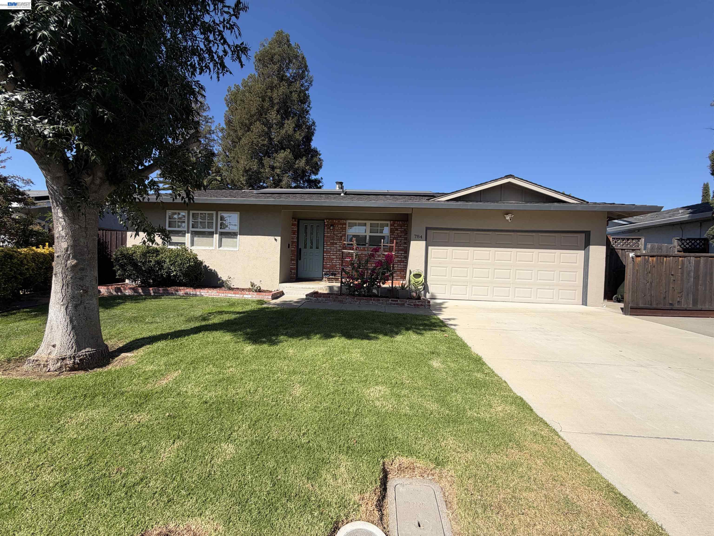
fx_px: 289
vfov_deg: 85.7
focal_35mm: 14
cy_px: 268
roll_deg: -2.2
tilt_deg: -0.1
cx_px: 357
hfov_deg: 102.1
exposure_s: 1/770
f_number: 2.2
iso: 25
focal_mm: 2.22
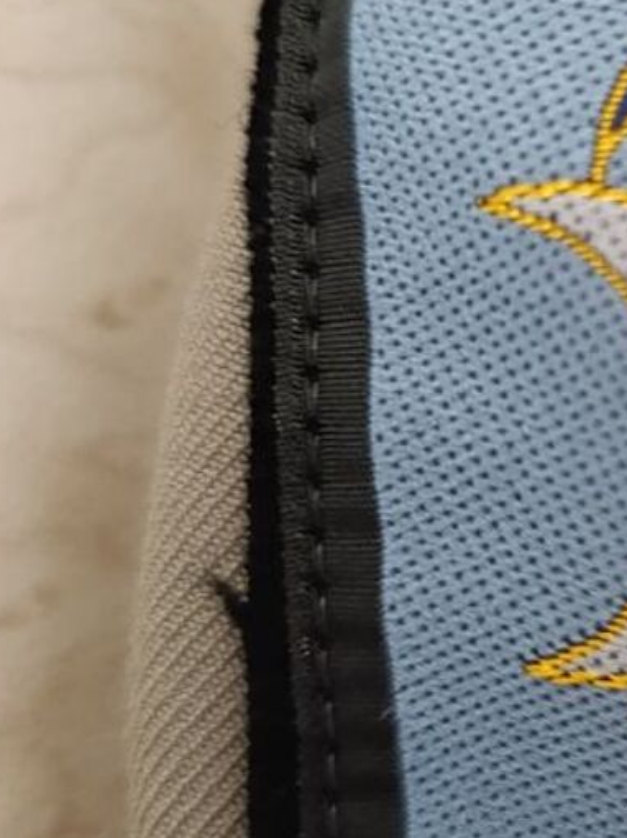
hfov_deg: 22.3
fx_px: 1450
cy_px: 366
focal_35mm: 60
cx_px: 775
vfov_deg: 32.2
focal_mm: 6.14
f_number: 1.6
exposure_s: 1/25
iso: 3200
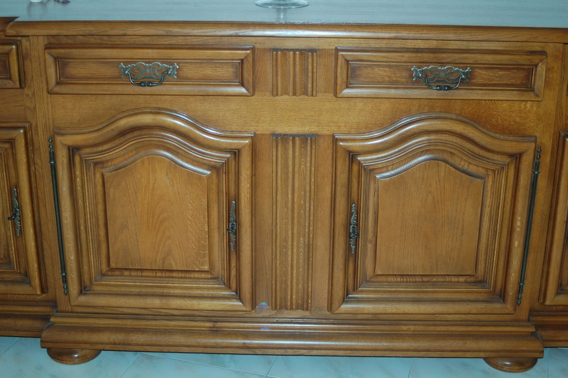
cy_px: 189
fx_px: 828
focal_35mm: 52
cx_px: 284
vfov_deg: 25.7
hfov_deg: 37.9
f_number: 3.3
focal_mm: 35
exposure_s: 1/60
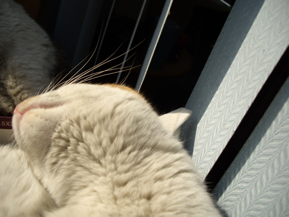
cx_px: 144
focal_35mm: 38
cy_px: 108
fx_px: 317
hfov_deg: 49.0
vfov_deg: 37.7
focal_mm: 7.9
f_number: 2.8
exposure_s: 1/640
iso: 64
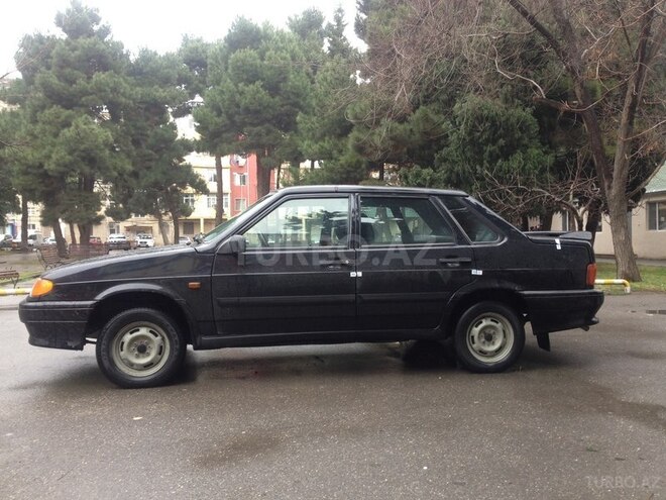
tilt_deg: -2.0
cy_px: 250
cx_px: 333
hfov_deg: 55.4
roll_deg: -1.0
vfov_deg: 42.9
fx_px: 635
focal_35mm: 33
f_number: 2.4
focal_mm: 4.12
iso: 50
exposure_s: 1/30
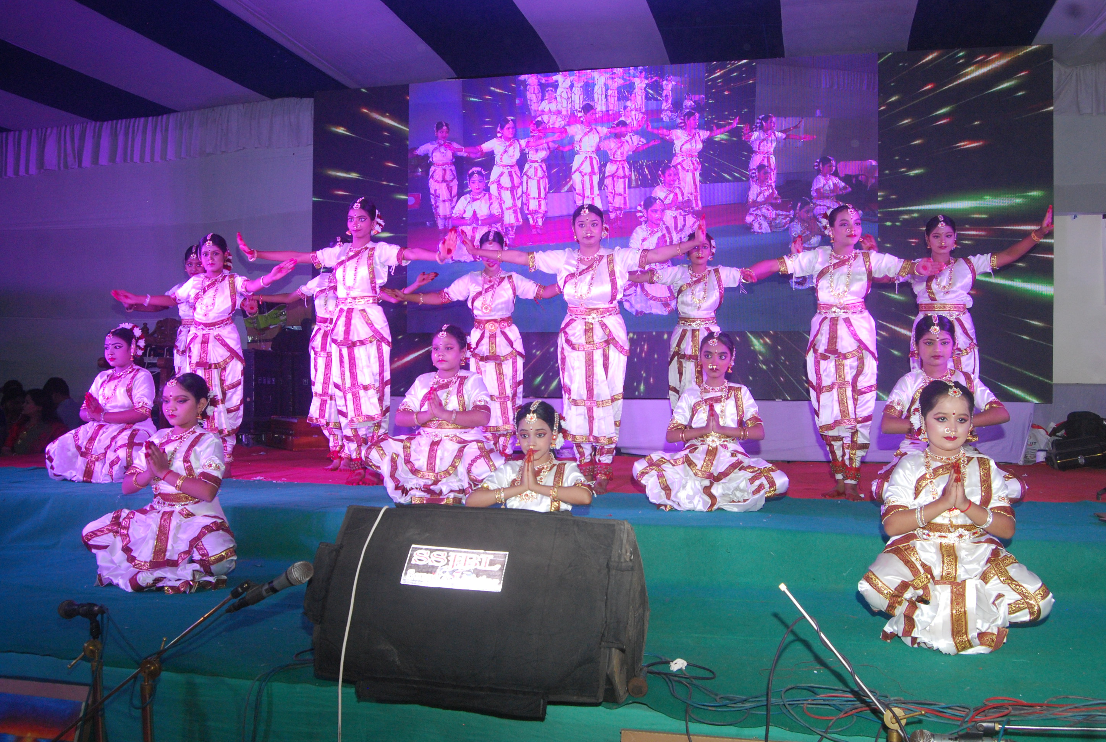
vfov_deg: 43.8
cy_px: 371
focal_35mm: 30
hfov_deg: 61.8
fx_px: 924
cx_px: 553
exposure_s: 1/60
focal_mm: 20
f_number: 4.5
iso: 800
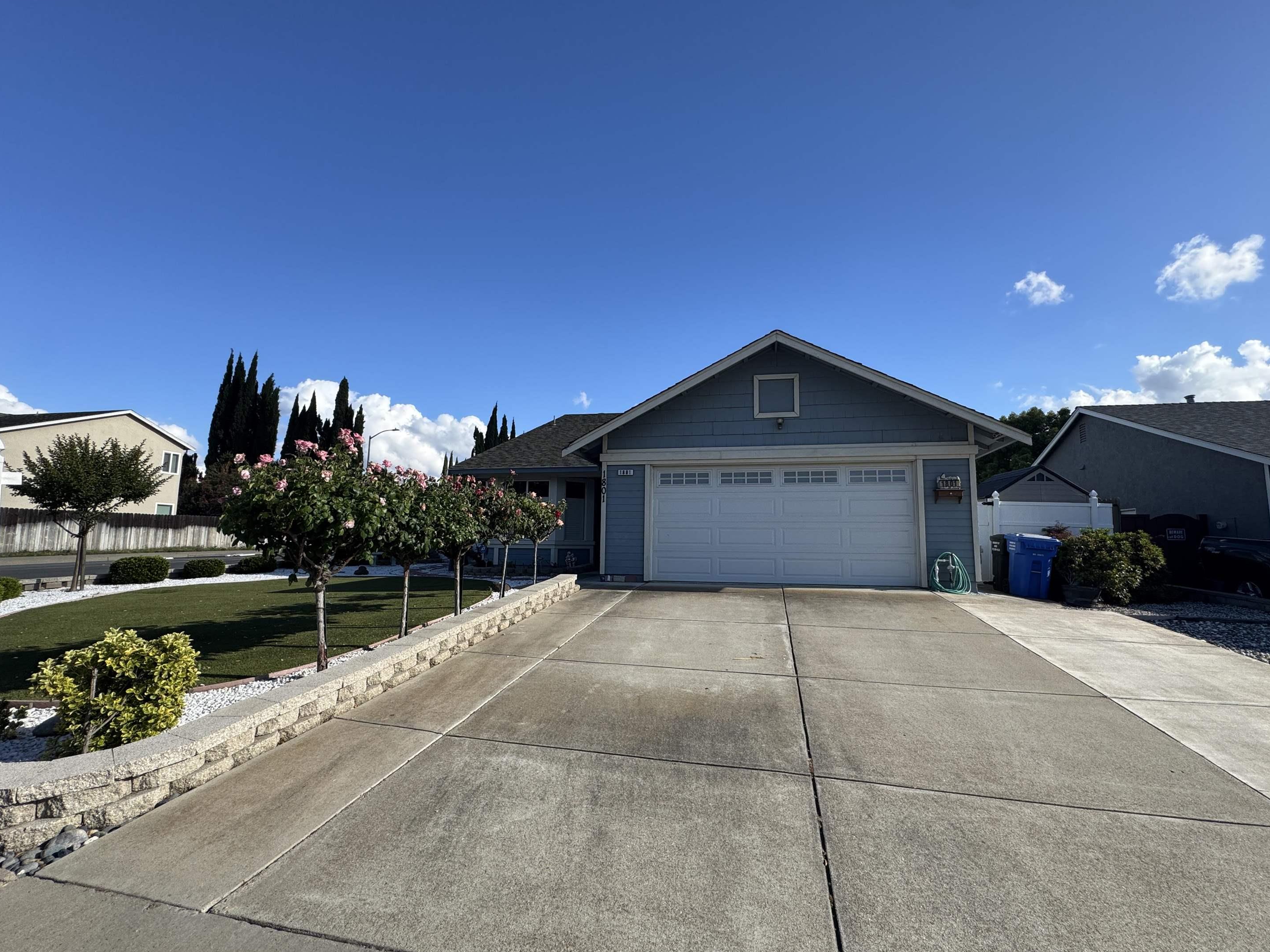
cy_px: 482
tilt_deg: +6.8
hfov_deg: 98.1
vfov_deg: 81.7
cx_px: 664
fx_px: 550
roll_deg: -1.5
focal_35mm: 15
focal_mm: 2.22
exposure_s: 1/1198
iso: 40
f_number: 2.2
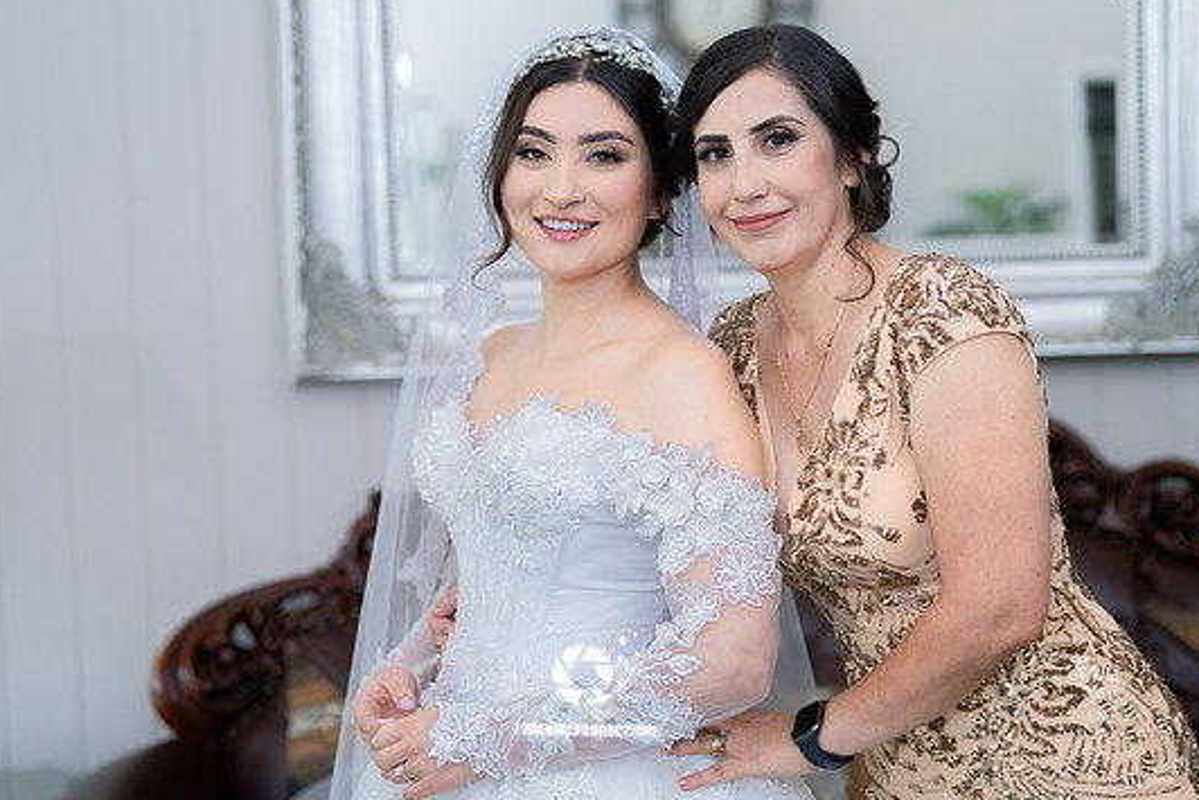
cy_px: 368
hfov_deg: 33.4
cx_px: 623
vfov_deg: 22.6
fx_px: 1999
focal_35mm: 60
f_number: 2
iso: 640
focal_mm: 50
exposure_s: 1/200
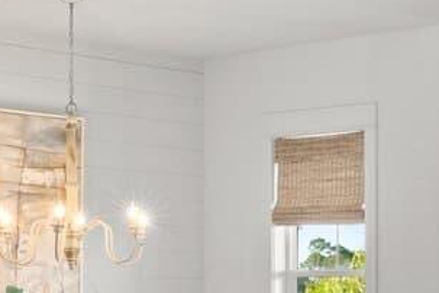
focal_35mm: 135
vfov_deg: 10.0
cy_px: 331
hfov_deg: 15.1
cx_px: 320
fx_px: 1646
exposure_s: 1/6
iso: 500
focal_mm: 20
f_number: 9
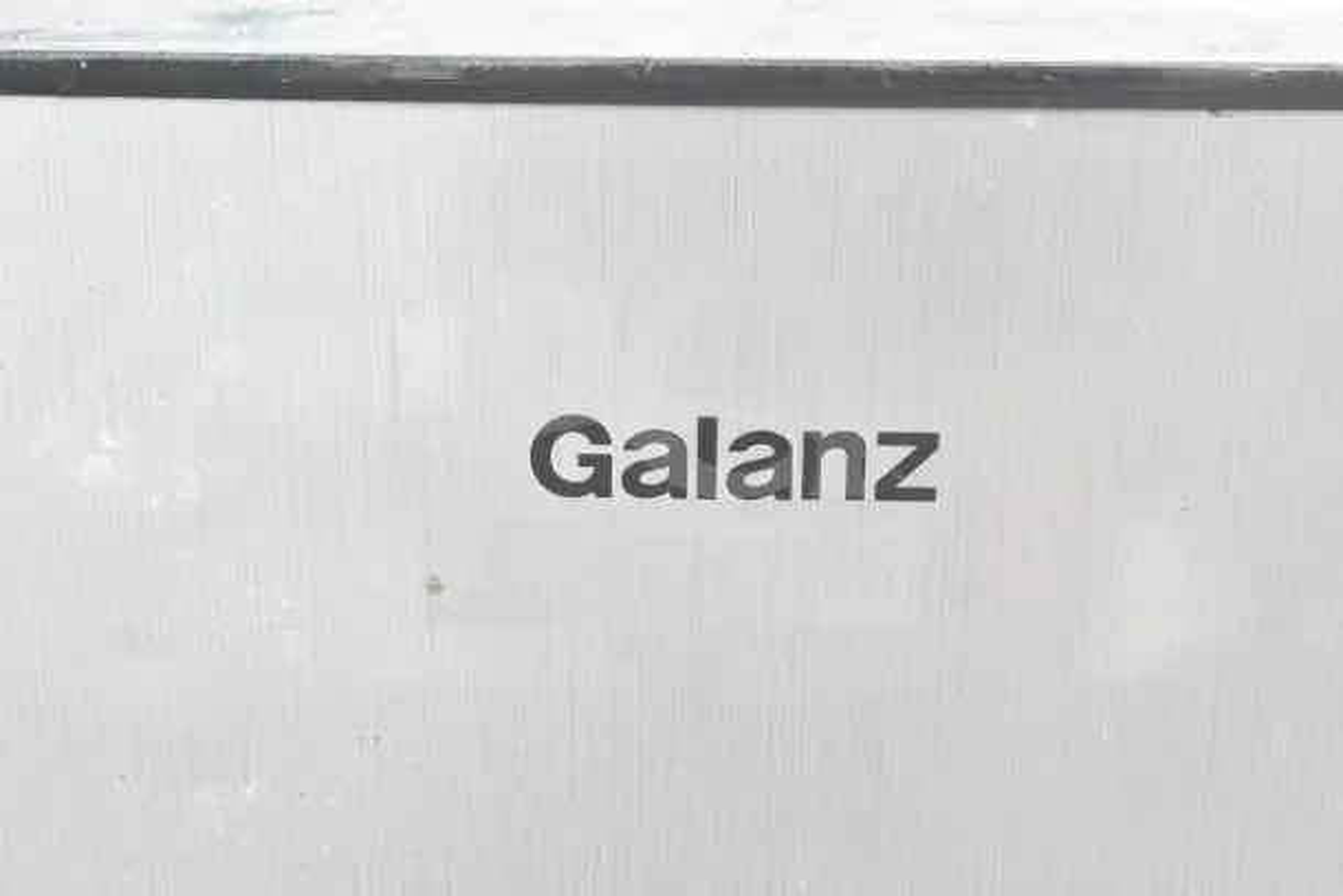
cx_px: 672
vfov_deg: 18.2
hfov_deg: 27.0
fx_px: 2798
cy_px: 448
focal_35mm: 75
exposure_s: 1/250
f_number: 8
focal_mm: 50
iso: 1600
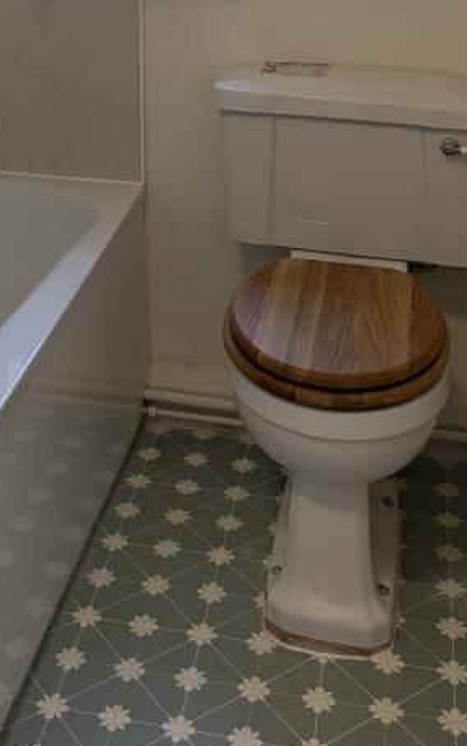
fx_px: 1160
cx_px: 41
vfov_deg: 31.8
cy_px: -65
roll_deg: +1.1
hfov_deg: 22.2
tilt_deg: -7.9
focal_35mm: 57
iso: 125
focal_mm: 6.76
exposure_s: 1/100
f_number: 1.78
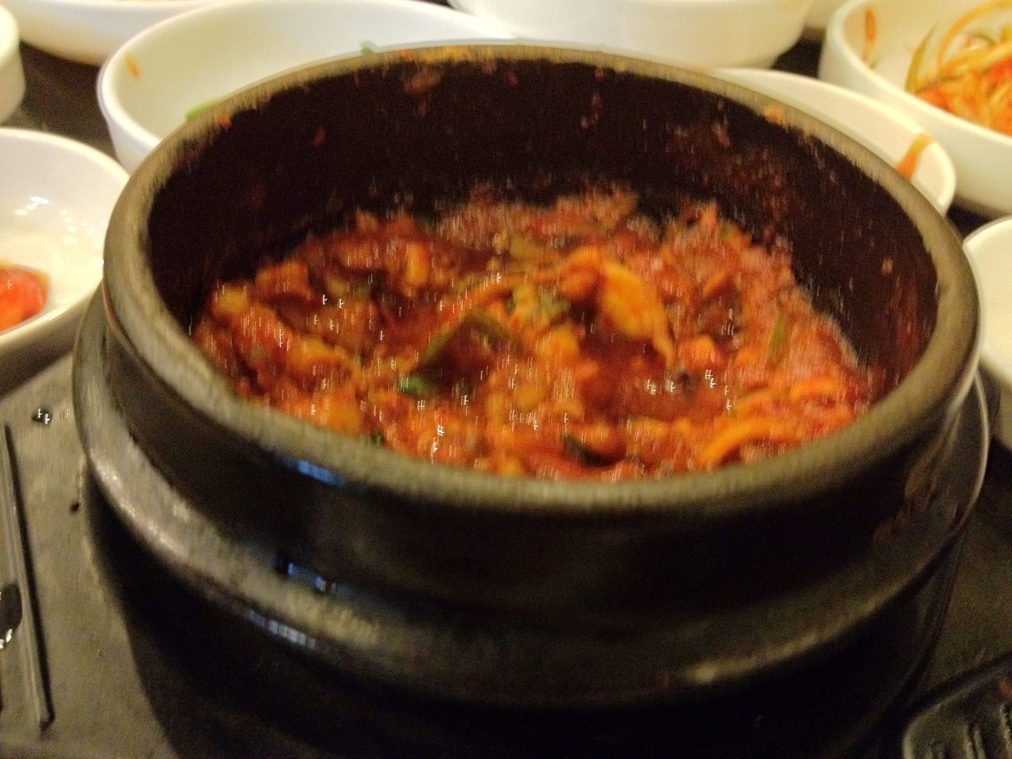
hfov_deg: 52.6
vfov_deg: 40.7
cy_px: 380
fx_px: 1023
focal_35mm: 35
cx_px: 506
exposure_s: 1/15
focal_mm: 4.28
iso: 800
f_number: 2.4
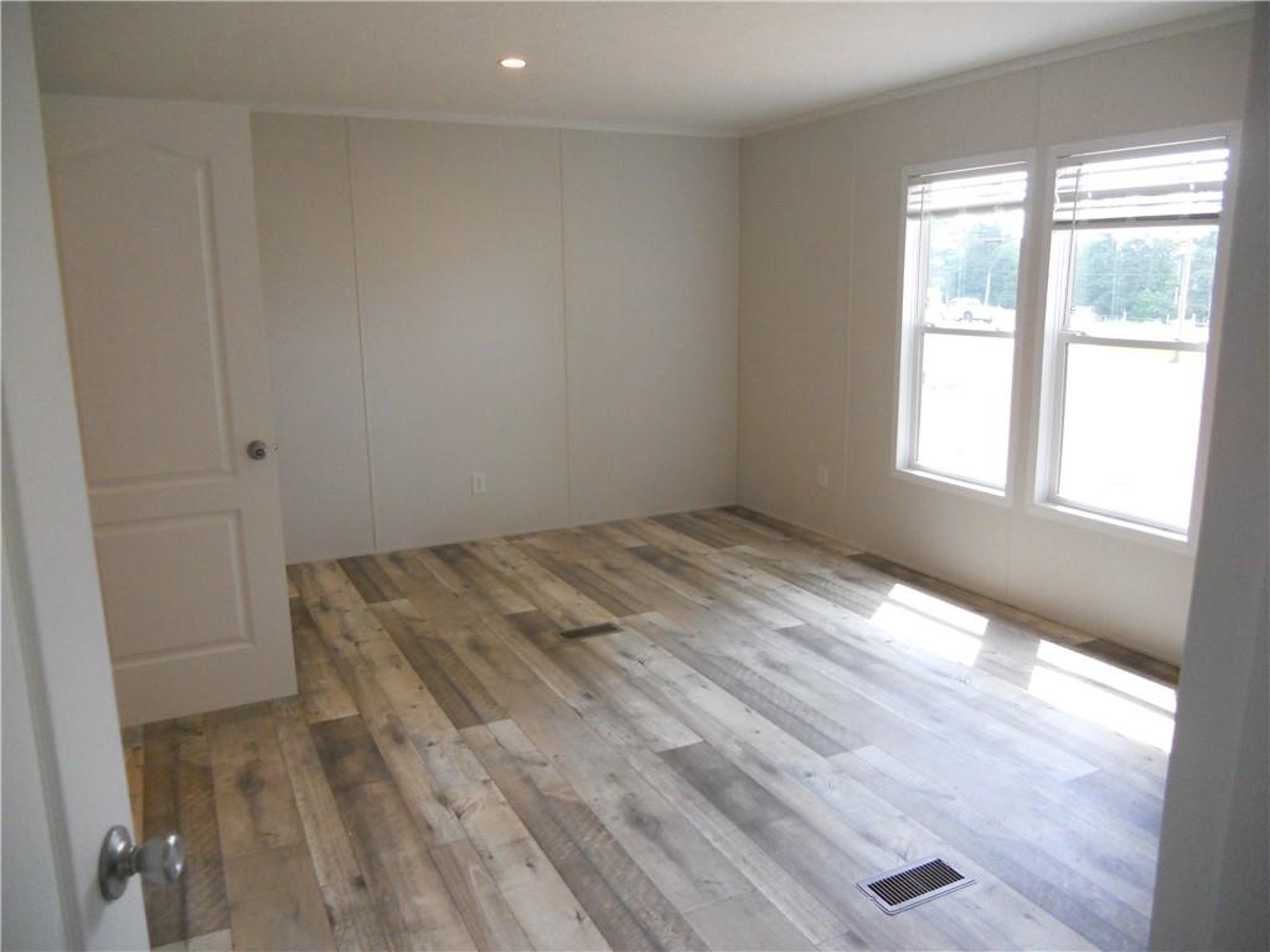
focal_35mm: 27
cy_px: 476
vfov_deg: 51.4
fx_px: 991
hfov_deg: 65.3
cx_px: 635
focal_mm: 4.9
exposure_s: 1/125
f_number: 3.2
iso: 400
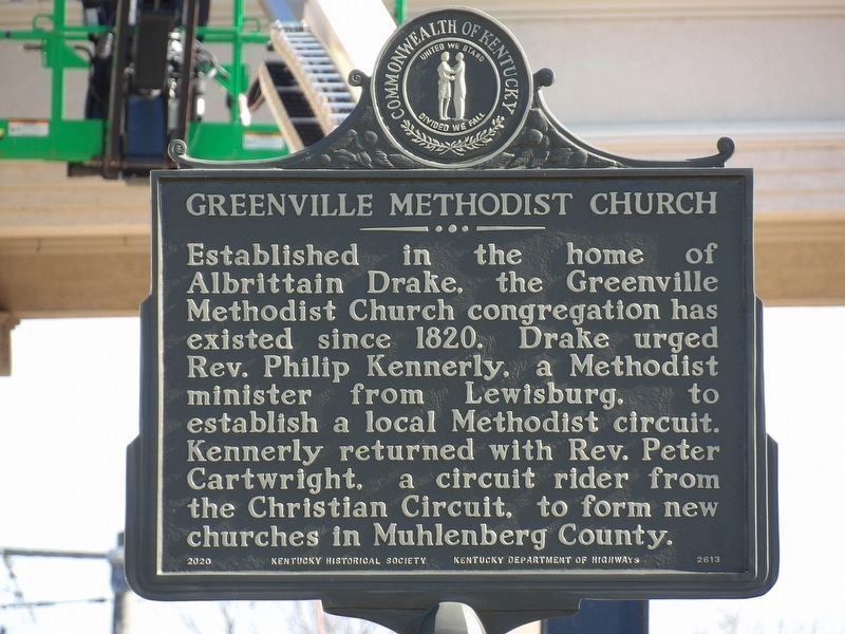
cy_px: 317
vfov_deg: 2.9
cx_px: 422
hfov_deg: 3.9
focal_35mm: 512
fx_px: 12498
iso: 100
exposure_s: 1/179
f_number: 4.1
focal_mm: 91.8
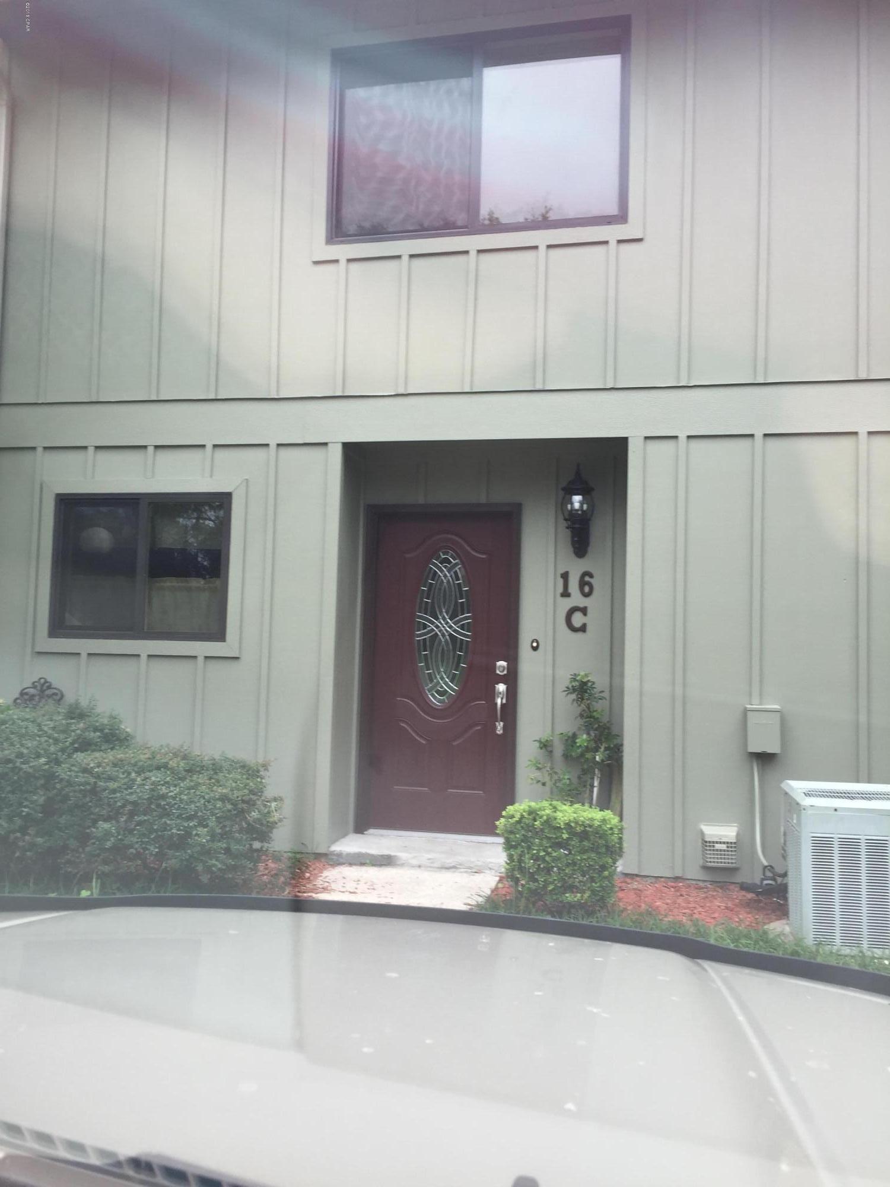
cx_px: 445
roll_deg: -0.5
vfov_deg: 61.7
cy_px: 594
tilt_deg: +4.5
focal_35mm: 29
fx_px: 994
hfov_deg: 48.2
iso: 32
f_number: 2.2
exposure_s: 1/172
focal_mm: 4.15
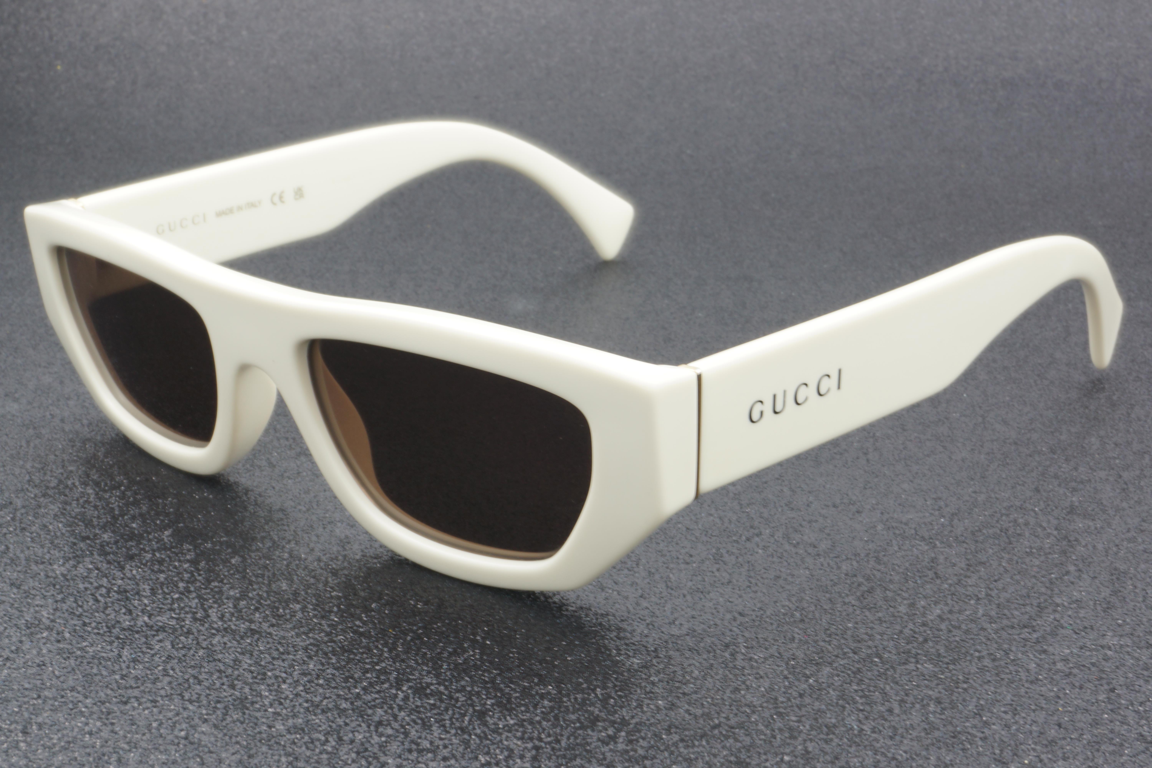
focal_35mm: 60
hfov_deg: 33.4
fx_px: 1920
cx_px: 576
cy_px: 384
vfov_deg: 22.6
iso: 100
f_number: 32
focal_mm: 40
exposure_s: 1
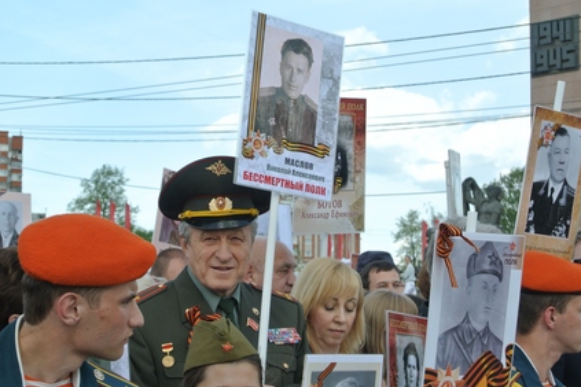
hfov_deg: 22.1
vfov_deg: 14.9
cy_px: 218
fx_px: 1485
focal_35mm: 92
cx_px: 279
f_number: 5.6
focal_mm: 30
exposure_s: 1/250
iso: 100
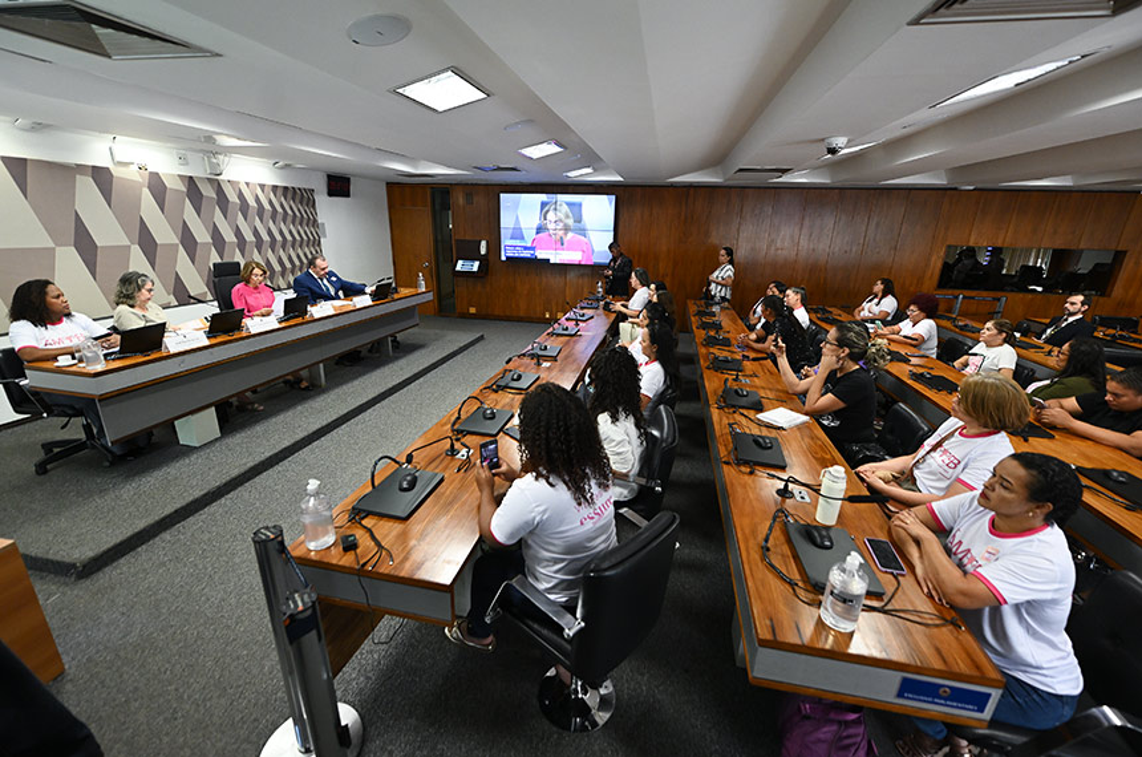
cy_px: 378
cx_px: 571
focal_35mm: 14
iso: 1600
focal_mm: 14
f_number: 2.8
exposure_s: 1/160
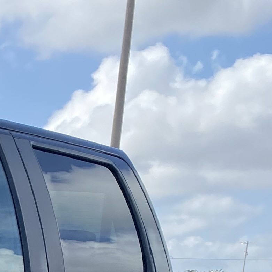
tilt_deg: -10.6
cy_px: 517
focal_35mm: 119
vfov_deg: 13.0
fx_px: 1058
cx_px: -341
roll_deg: -2.6
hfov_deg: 12.2
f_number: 1.8
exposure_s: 1/1258
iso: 32
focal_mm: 4.25
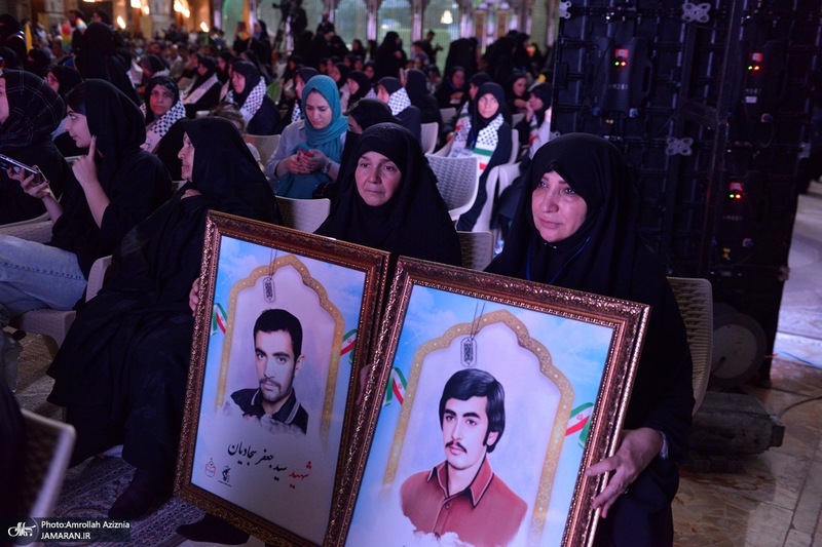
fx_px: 822
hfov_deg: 53.1
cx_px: 411
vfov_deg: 36.9
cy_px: 274
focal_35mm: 36
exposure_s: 1/100
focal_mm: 36
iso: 4000
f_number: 3.5
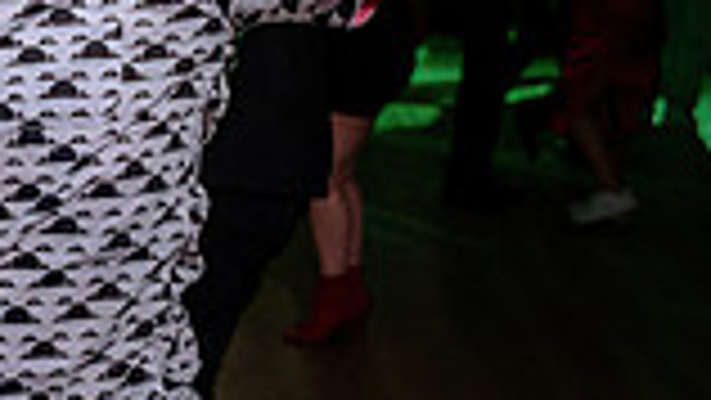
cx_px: -176
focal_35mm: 119
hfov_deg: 17.1
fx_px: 2244
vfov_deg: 10.2
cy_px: 88
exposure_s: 1/80
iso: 500
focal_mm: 26
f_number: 2.8
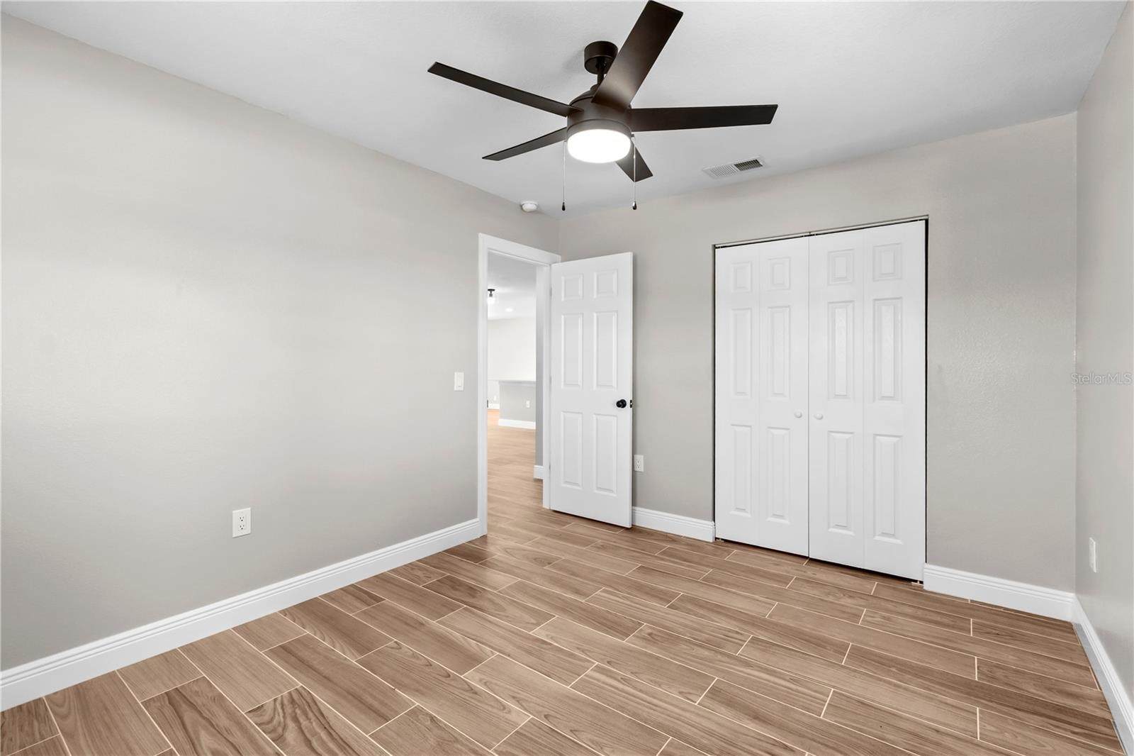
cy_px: 378
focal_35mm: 15
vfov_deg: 77.3
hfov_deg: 100.4
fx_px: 472
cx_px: 567
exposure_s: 1/20
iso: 800
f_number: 7.1
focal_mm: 10
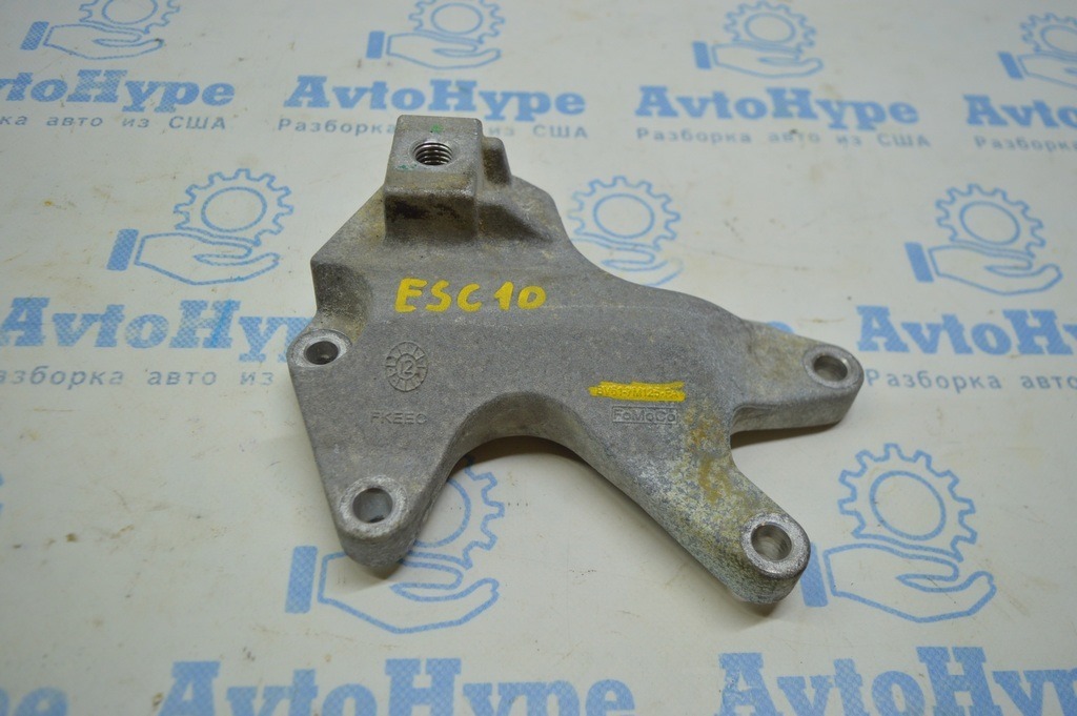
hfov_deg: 62.0
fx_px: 897
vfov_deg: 43.5
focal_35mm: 30
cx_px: 538
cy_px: 358
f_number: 3.5
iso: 400
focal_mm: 20
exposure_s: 1/125
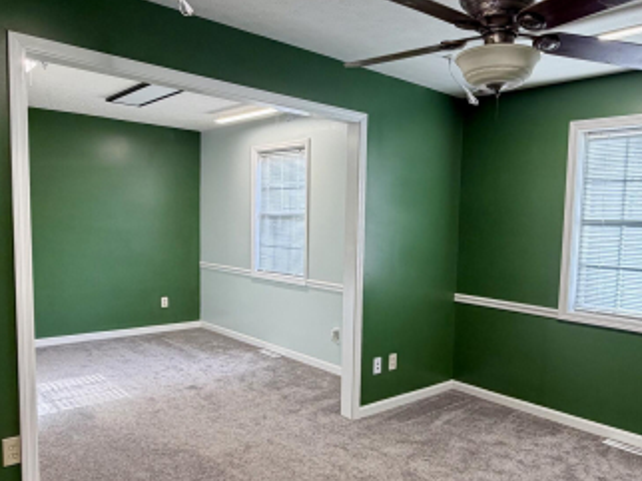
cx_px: 408
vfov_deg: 48.1
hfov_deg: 60.7
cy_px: 267
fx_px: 537
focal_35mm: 29
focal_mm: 2.22
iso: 125
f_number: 2.2
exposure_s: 1/120
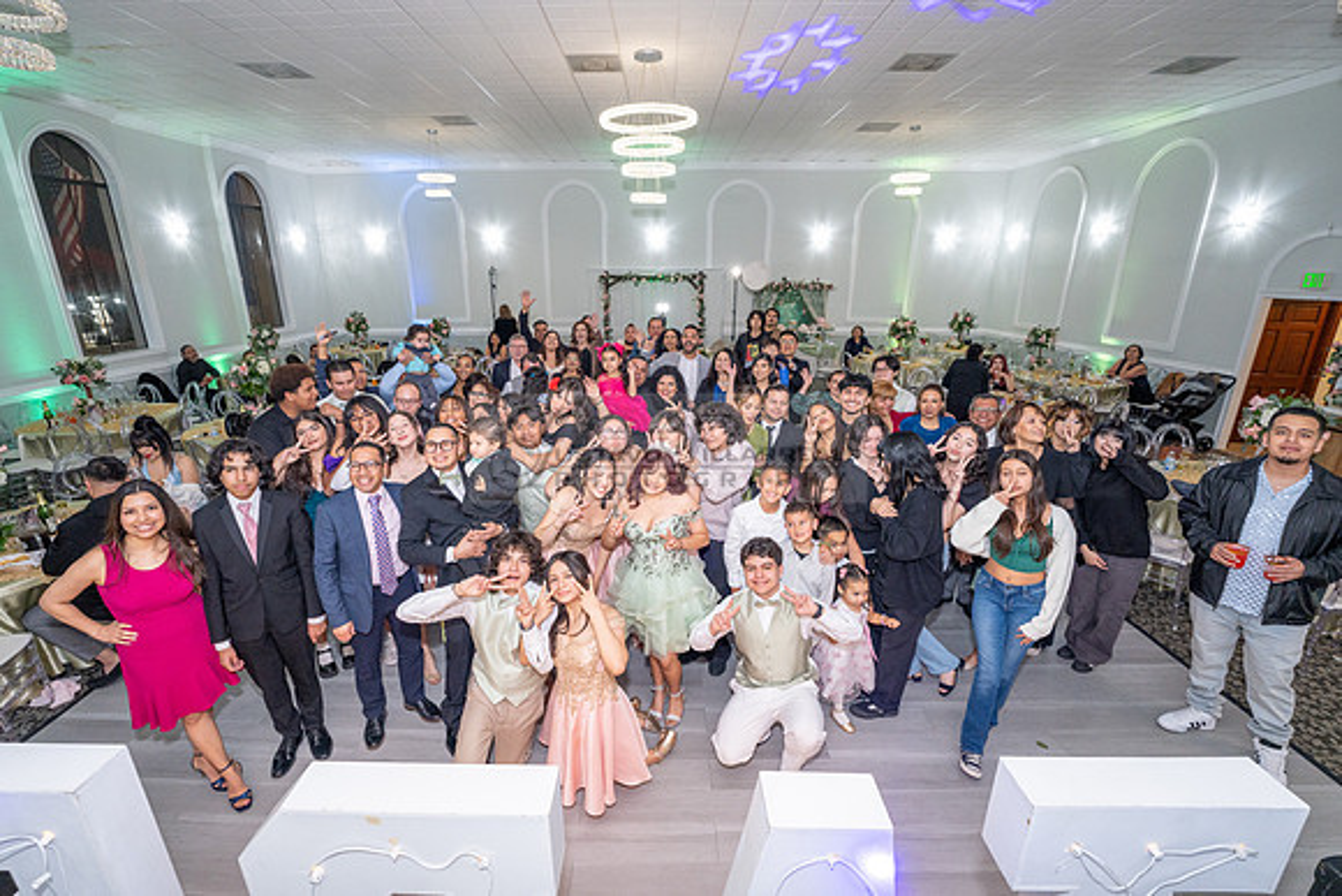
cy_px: 449
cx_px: 654
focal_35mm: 15
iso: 1250
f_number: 4
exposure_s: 1/160
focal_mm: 14
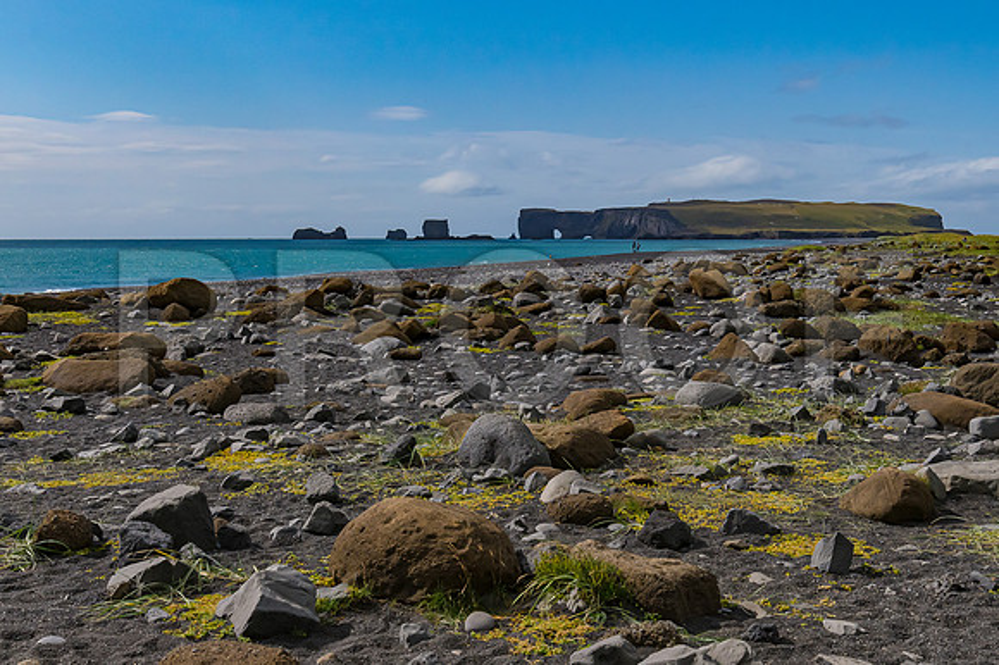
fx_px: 1398
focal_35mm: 50
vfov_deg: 26.7
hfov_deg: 39.3
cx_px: 549
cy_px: 300
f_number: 11
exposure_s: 1/2500
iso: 400
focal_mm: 30
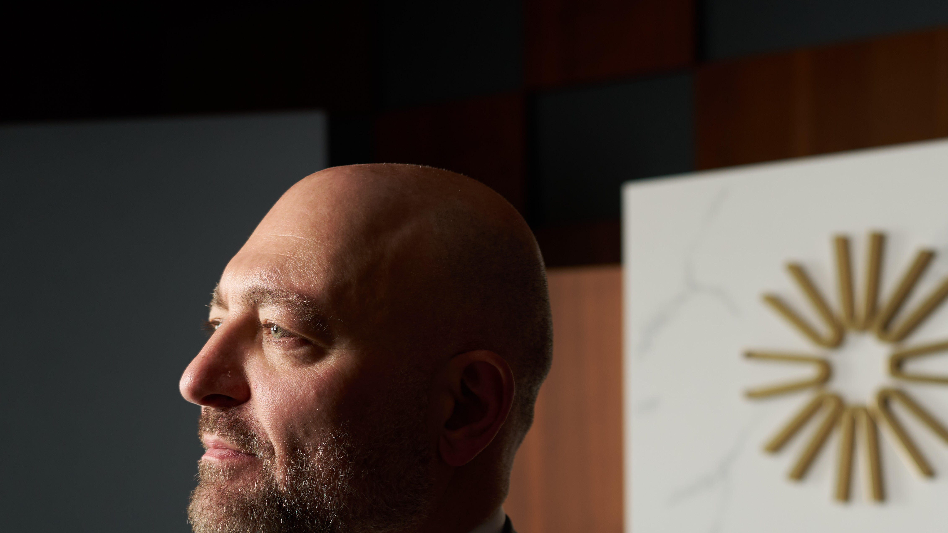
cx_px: 714
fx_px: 1936
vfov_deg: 15.2
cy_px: 621
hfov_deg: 27.1
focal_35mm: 77
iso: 125
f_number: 2.5
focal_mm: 35
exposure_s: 1/50
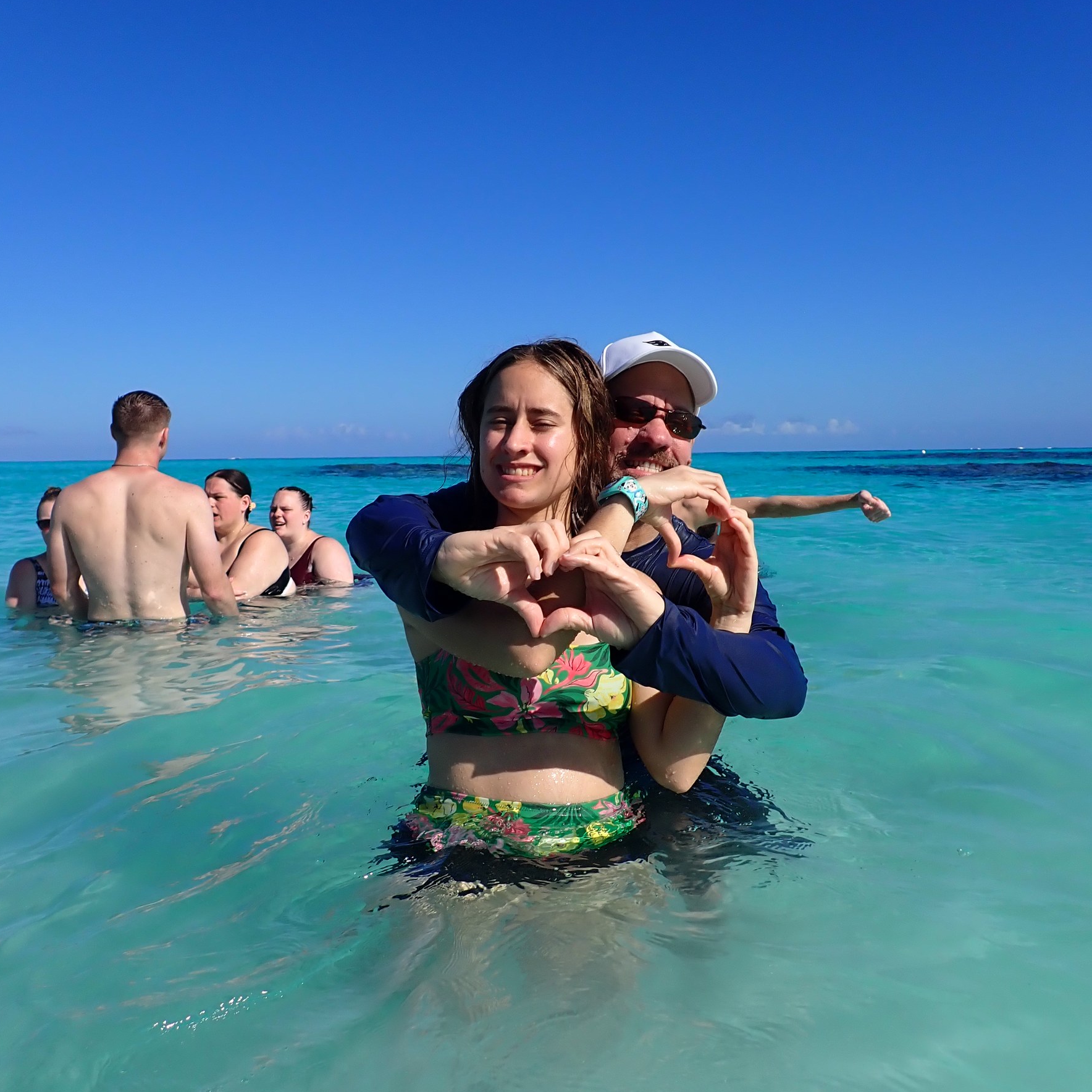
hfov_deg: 54.0
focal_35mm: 30
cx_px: 549
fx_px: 1071
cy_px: 536
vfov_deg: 54.0
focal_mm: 4.5
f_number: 8
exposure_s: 1/400
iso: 100
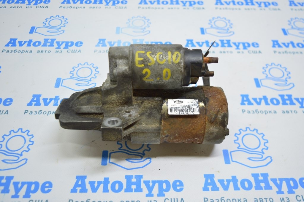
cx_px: 152
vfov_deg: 38.3
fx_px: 291
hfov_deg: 55.1
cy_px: 101
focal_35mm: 34
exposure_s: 1/50
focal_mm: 23
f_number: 3.8
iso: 400
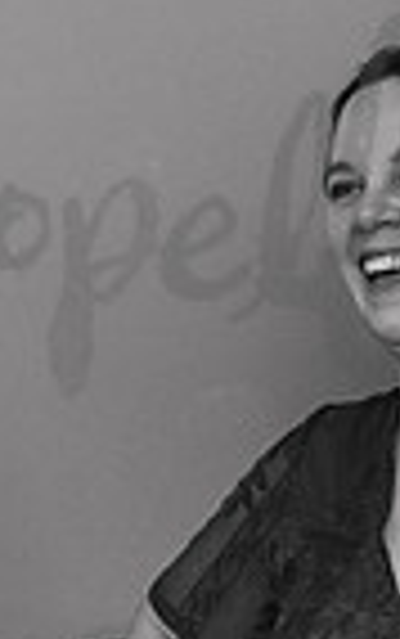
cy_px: 202
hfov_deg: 12.1
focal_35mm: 108
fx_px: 1880
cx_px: 175
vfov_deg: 19.2
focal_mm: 26
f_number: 3.2
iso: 640
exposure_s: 1/125
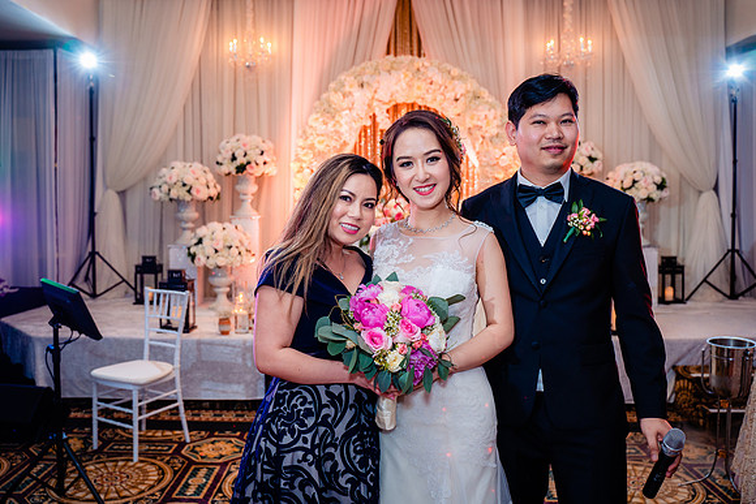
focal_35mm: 30
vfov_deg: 43.2
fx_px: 637
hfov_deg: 61.3
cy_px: 249
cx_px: 364
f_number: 3.5
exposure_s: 1/160
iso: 1000
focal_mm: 28
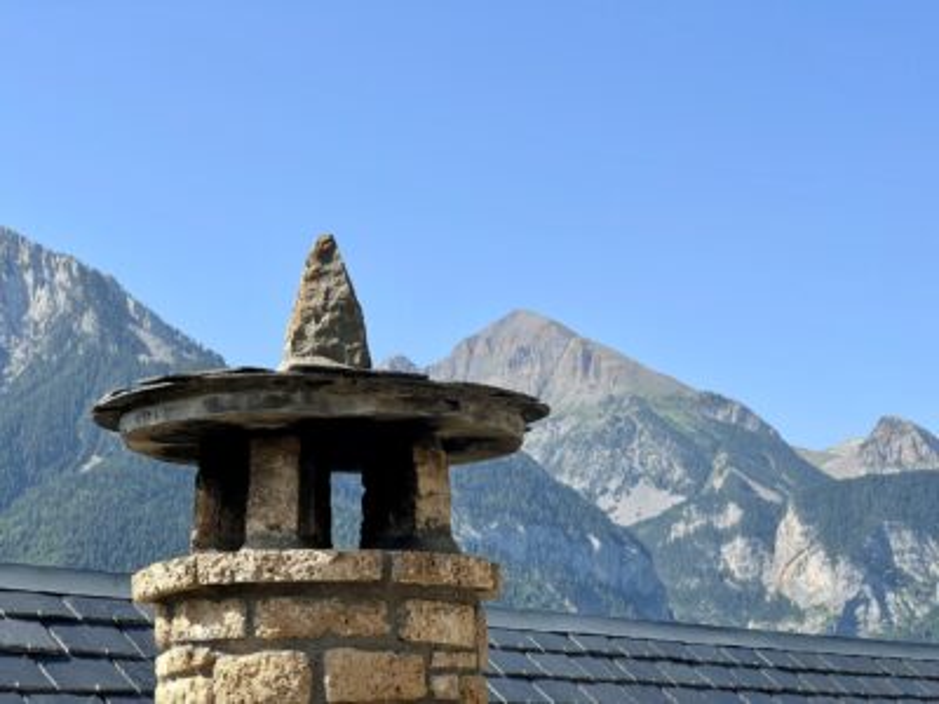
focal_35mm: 77
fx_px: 2089
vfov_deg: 19.1
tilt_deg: +12.2
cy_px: 352
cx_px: 470
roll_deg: +1.3
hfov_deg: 25.3
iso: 32
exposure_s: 1/539
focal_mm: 9
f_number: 2.8
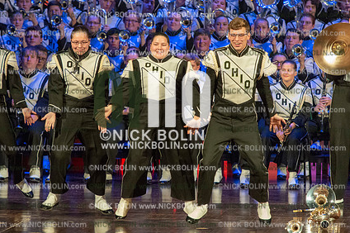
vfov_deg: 4.0
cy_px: 110
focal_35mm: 342
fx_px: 3322
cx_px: 152
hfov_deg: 6.0
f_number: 5.6
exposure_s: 1/250
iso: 8000
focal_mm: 250
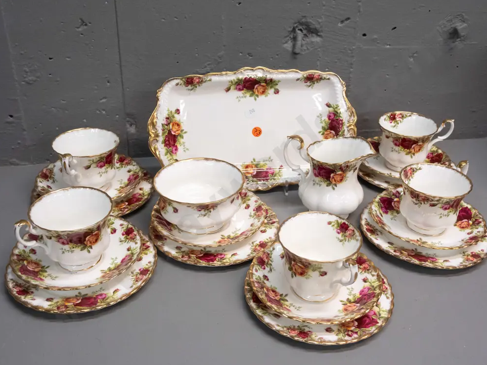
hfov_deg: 50.1
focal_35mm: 37
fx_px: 521
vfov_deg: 38.7
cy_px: 184
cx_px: 248
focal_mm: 18
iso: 3200
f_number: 5.6
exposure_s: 1/320
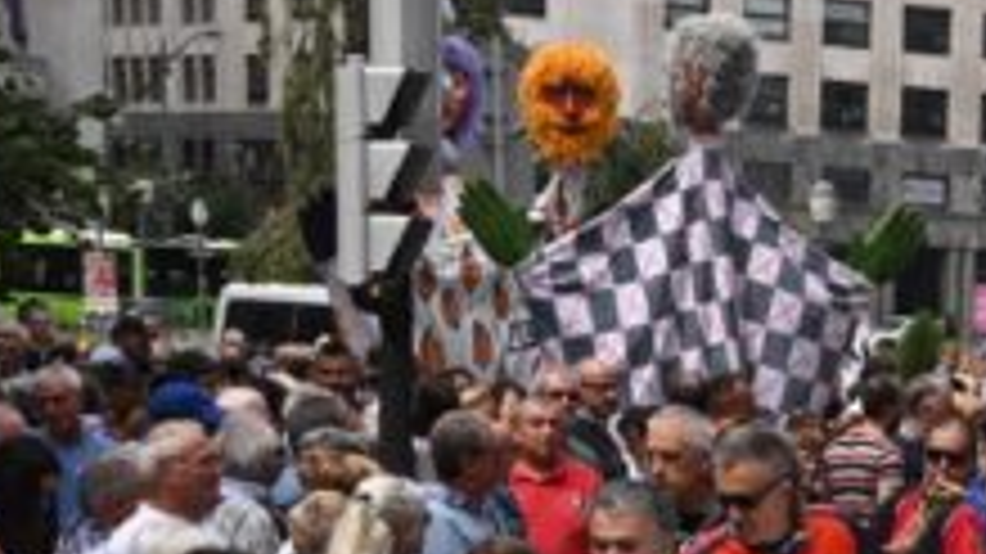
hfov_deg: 17.6
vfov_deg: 10.5
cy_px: 937
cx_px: 1445
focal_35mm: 110
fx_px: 2875
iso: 800
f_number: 16
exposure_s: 1/250
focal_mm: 30
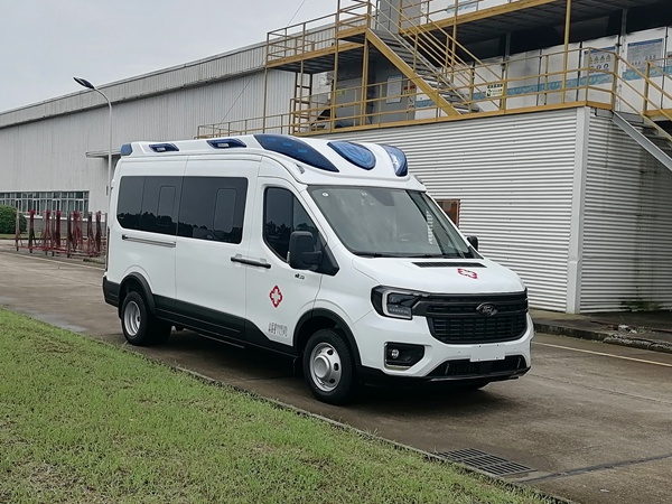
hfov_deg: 65.3
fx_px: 524
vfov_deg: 51.4
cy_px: 252
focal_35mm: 27
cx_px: 336
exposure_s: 1/1429
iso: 50
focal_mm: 5.3
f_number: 1.8
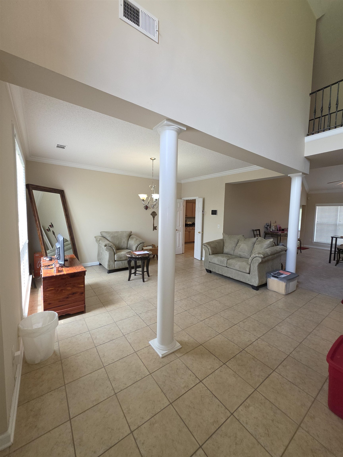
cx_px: 172
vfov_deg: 106.2
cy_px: 228
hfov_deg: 89.9
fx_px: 172
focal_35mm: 13
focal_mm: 2.2
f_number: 1.9
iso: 64
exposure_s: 1/60
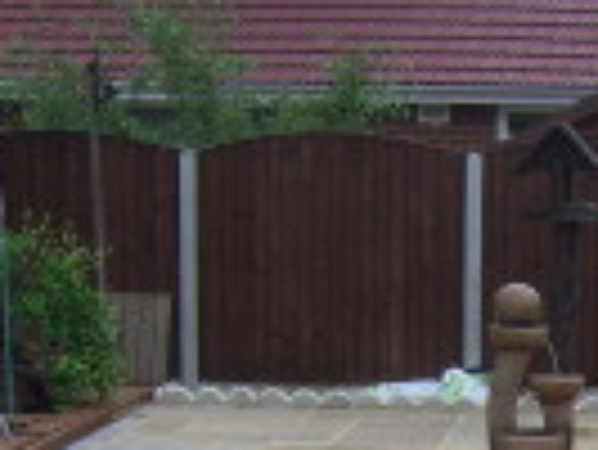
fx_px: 2524
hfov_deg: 13.3
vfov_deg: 9.9
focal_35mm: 146
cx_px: 652
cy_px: 626
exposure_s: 1/200
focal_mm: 7.8
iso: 50
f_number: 6.4
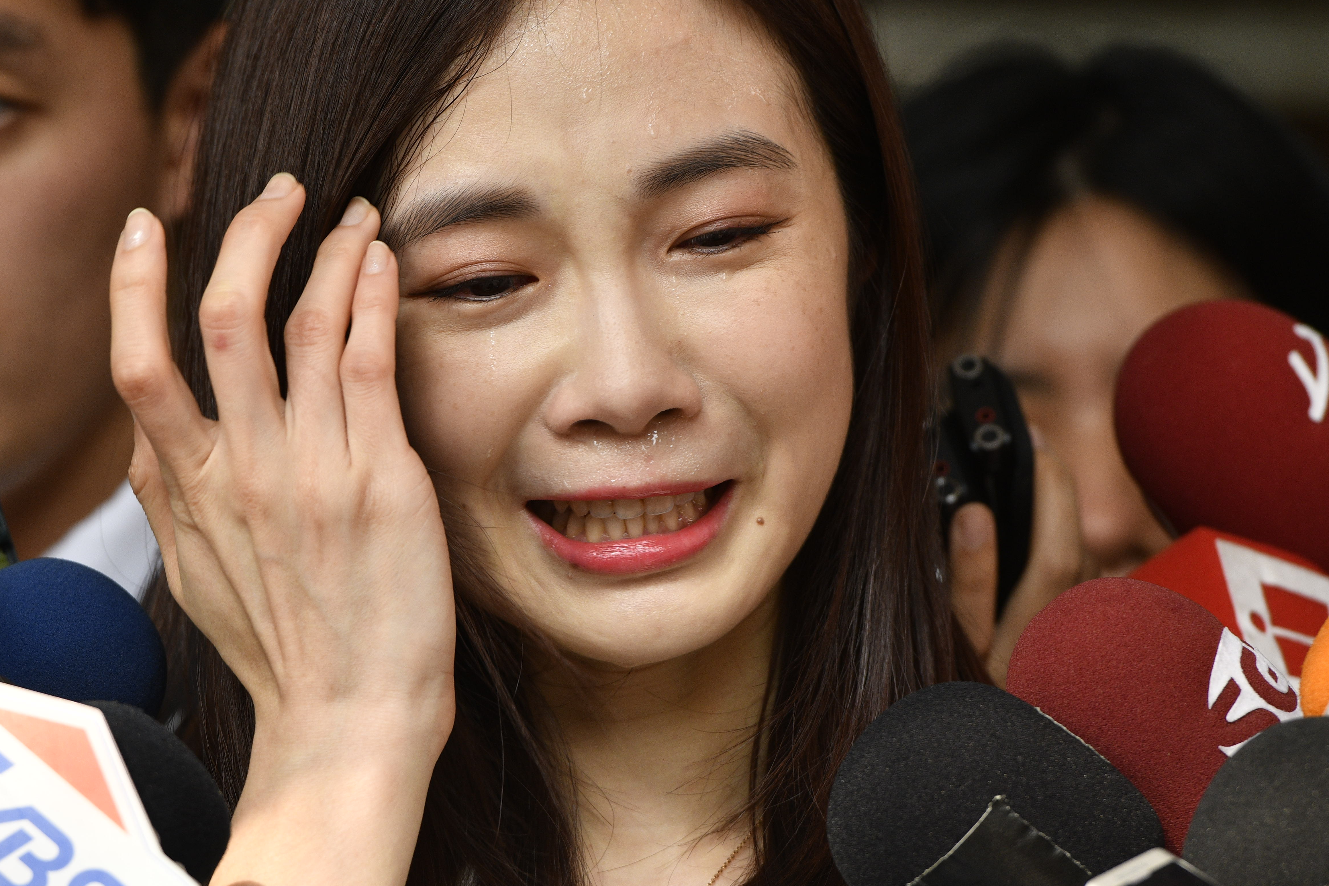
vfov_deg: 3.9
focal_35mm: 356
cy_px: 532
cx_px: 517
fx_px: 13141
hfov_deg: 5.8
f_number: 5.6
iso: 400
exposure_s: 1/350
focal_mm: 200
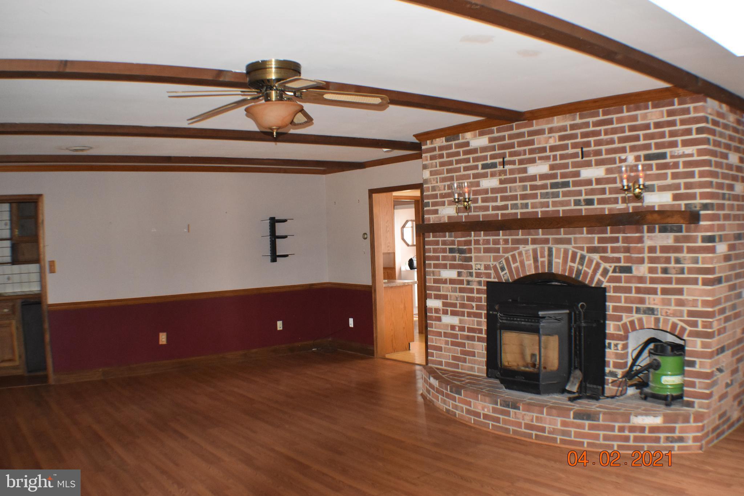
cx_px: 372
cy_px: 248
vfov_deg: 30.8
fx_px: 899
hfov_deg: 45.0
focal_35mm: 44
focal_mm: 29
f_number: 4.2
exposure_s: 1/60
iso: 2500
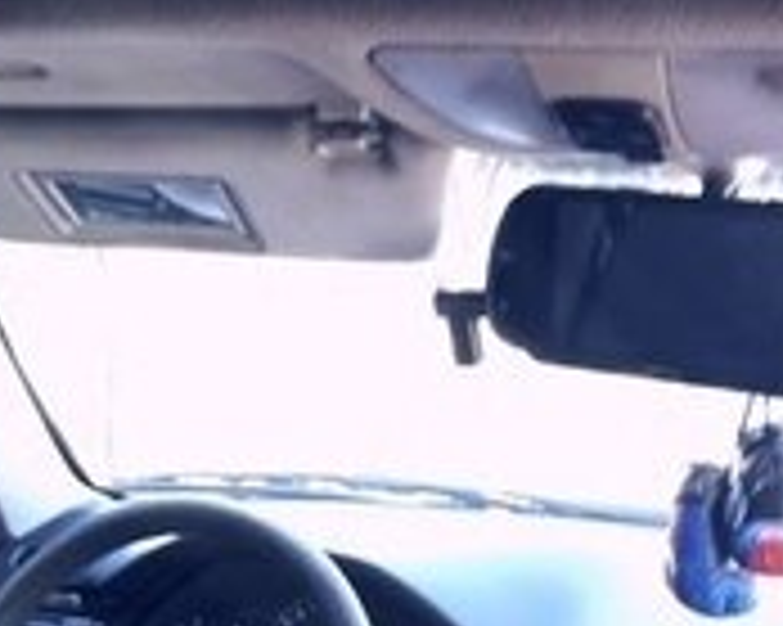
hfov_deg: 24.0
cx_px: 122
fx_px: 1807
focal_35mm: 78
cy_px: 815
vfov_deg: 18.3
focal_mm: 3.7
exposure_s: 1/33
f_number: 1.9
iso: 50
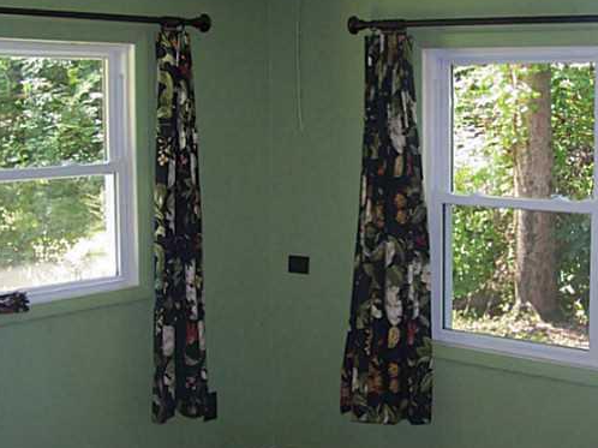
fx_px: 1053
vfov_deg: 24.0
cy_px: 247
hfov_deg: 31.5
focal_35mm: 61
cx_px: 378
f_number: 2.8
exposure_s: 1/60
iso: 140
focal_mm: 6.3
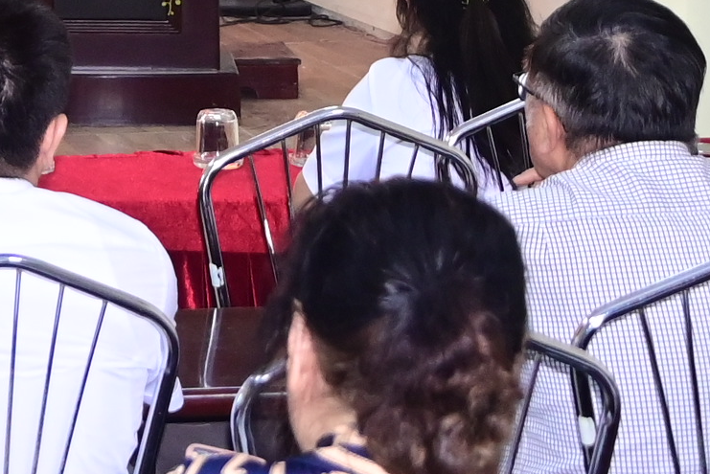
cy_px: -431
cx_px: -466
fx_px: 3059
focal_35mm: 155
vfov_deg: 8.5
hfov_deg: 12.4
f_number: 4.5
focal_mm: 26
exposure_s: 1/200
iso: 1600
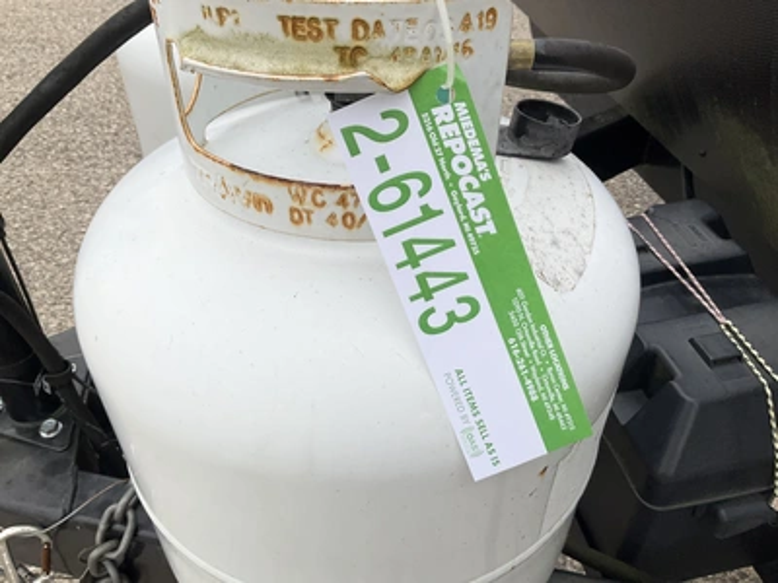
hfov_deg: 61.7
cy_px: 292
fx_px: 652
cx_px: 389
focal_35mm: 29
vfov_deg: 48.2
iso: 25
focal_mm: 3
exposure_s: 1/397
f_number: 1.8
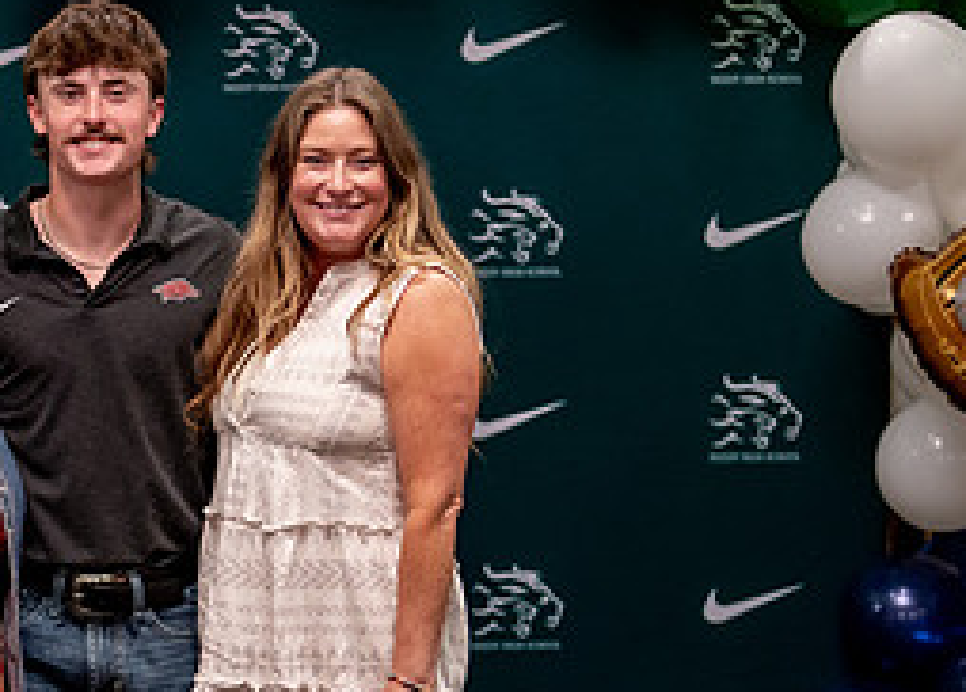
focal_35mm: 122
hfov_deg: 16.3
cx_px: 160
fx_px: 3351
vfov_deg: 11.7
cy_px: 578
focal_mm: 50
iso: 800
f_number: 1.2
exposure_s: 1/320
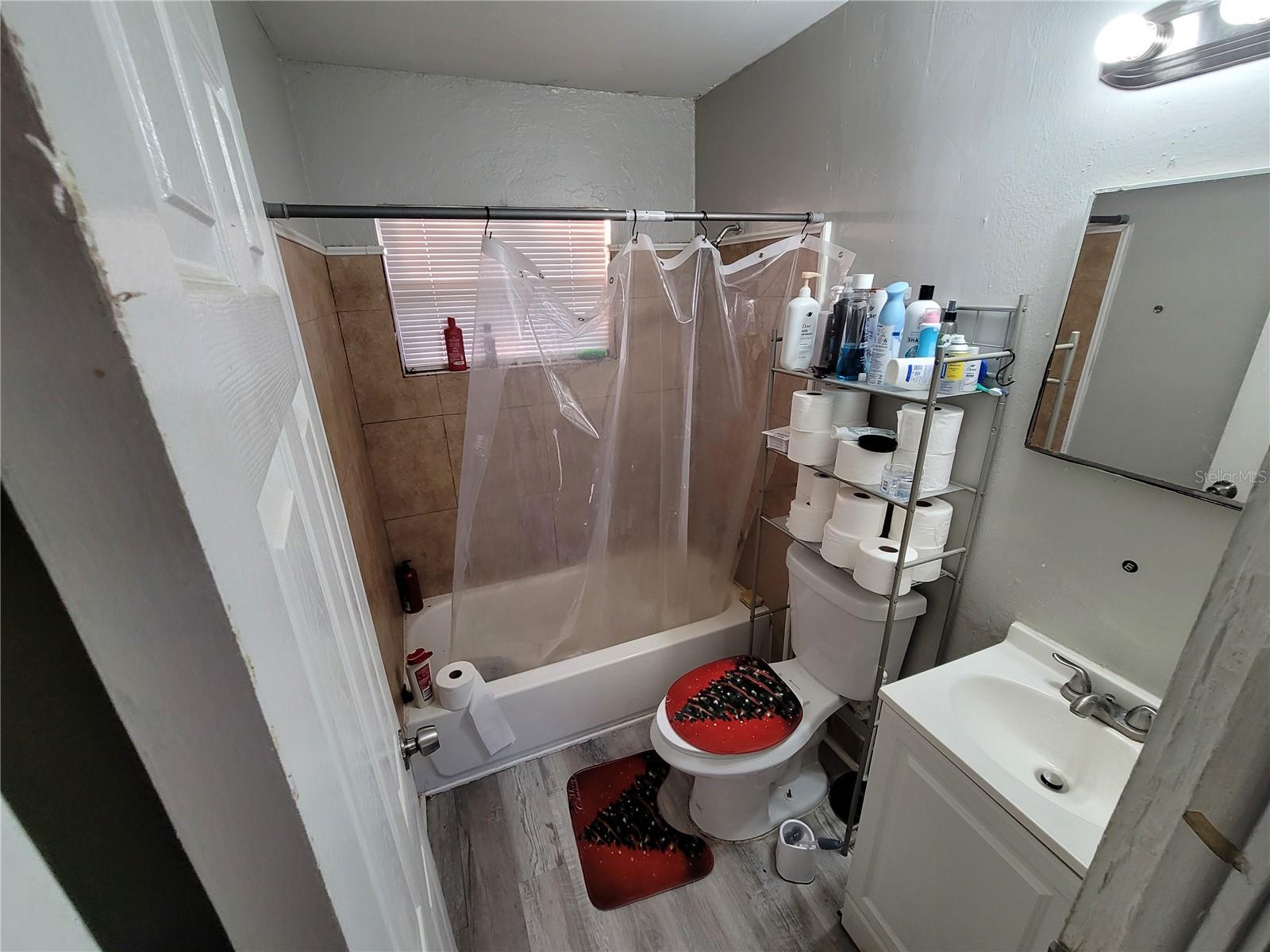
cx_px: 635
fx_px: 477
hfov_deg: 106.2
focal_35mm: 13
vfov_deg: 89.9
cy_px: 476
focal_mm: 2.2
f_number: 2.2
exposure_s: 1/60
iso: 200
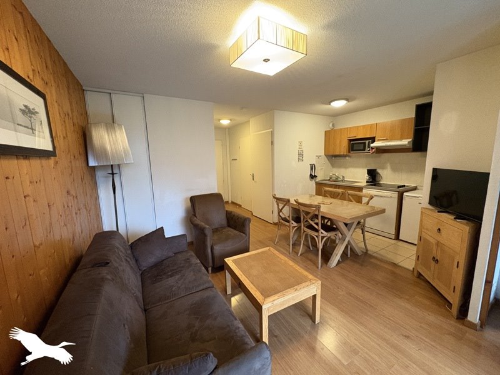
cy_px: 188
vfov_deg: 85.7
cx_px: 250
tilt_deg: -9.1
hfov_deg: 102.1
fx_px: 202
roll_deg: +1.2
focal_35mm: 14
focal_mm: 2.22
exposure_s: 1/50
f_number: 2.2
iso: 400
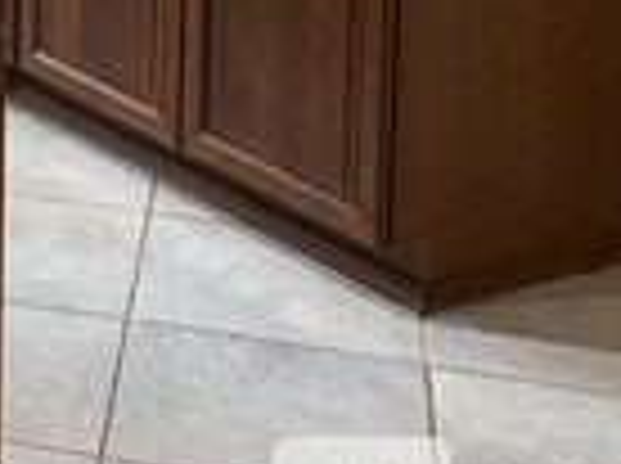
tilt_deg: -6.1
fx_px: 2256
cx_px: -502
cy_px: -509
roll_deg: +1.2
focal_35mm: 126
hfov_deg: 13.9
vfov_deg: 10.6
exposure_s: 1/60
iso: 200
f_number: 1.6
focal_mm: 5.96
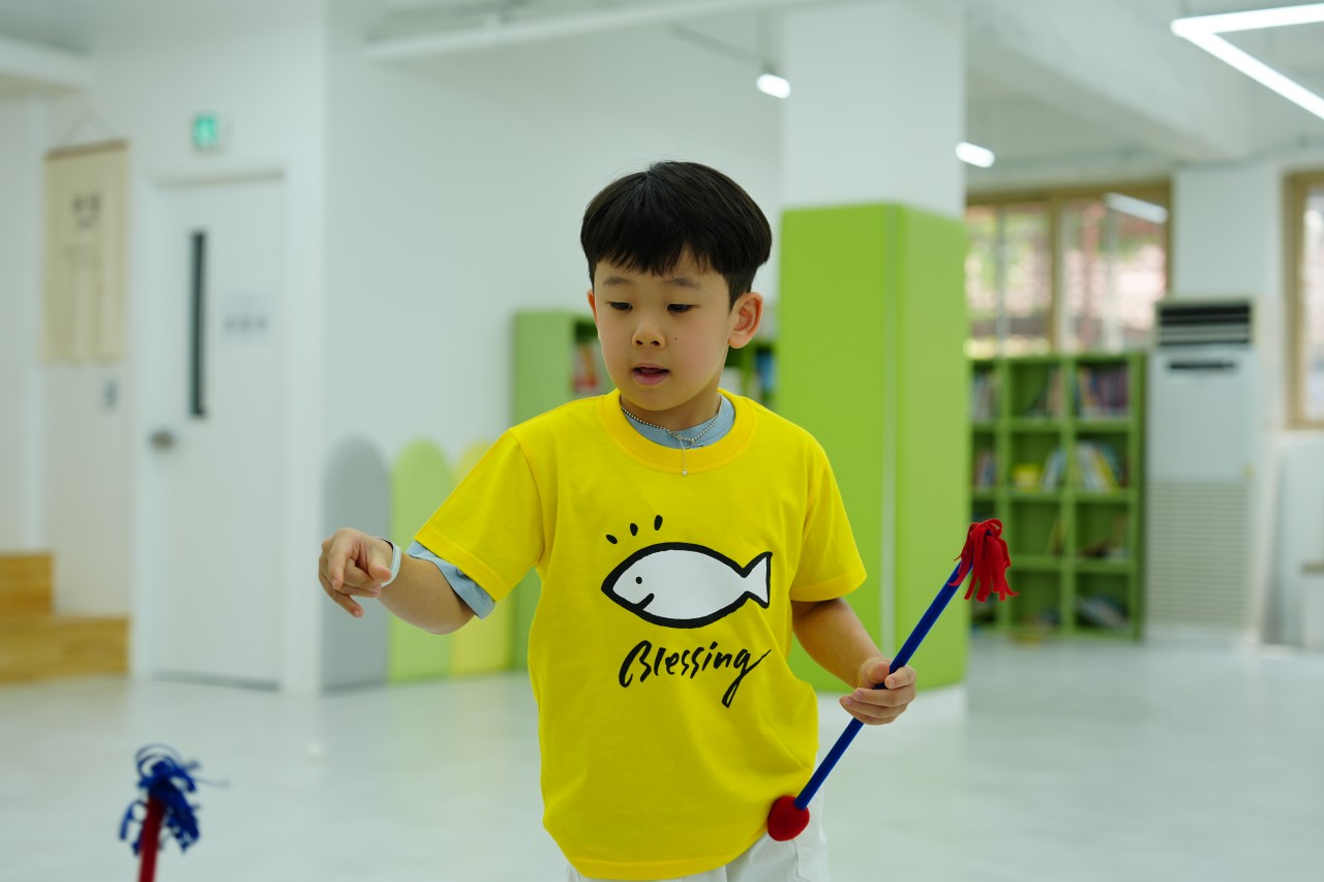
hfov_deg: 37.5
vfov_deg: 25.5
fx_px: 1949
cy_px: 441
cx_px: 662
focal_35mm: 53
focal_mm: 53
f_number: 2.8
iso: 100
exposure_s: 1/200
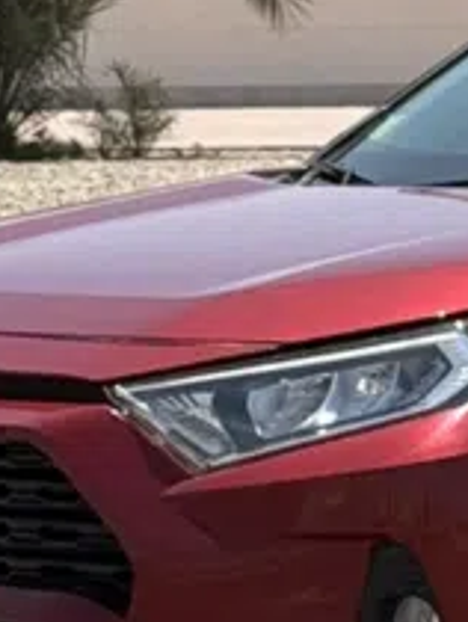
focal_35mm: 312
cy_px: 120
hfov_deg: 4.7
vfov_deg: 6.3
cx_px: 977
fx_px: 5613
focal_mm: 6.76
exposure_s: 1/3704
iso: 80
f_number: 1.78
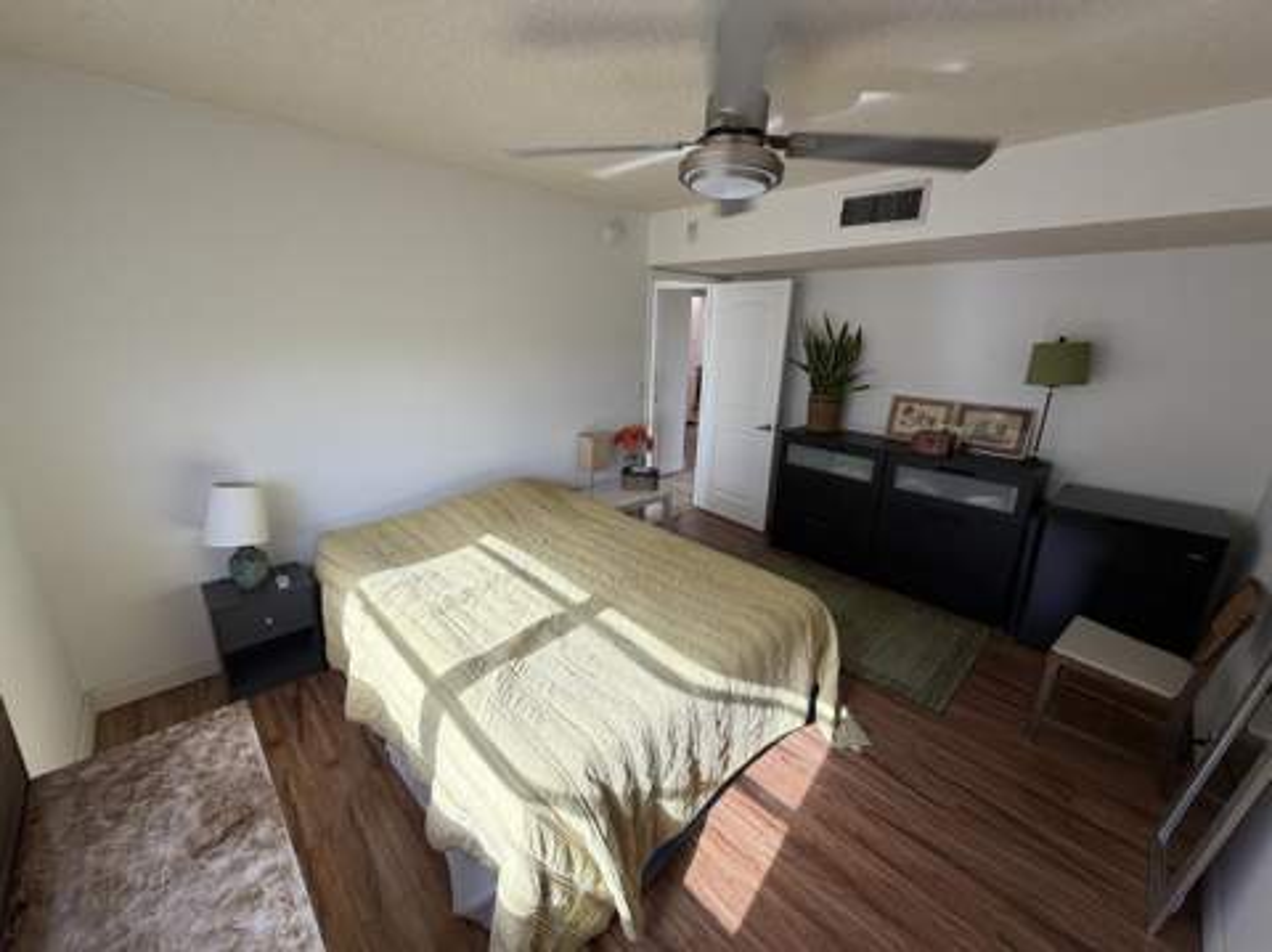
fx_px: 514
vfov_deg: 85.6
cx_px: 636
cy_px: 476
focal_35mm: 14
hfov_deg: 102.1
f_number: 2.2
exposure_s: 1/121
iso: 64
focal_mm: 2.22
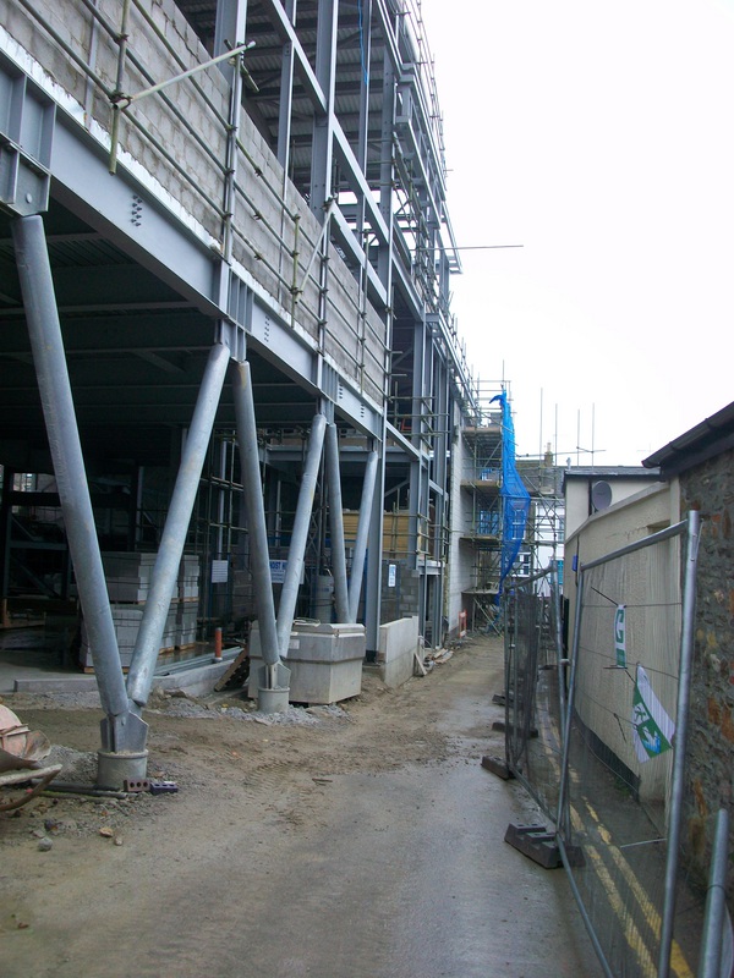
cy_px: 489
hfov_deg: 44.2
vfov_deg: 56.8
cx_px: 367
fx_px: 905
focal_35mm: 32
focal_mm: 5.7
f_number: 2.8
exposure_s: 1/80
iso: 64
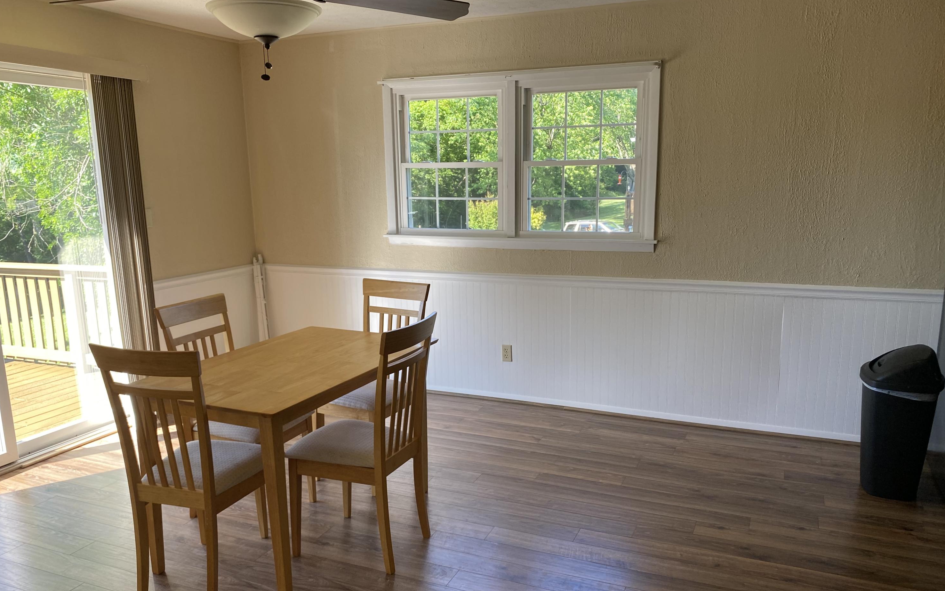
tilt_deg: -12.0
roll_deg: +0.6
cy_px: 326
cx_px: 477
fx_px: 721
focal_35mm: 28
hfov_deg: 66.5
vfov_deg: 44.5
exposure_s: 1/122
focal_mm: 4.25
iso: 50
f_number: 1.8
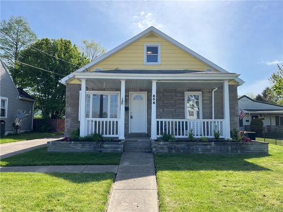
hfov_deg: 67.3
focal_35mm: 26
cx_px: 142
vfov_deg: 53.1
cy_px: 106
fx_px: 213
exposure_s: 1/2410
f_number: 1.6
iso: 50
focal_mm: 5.1
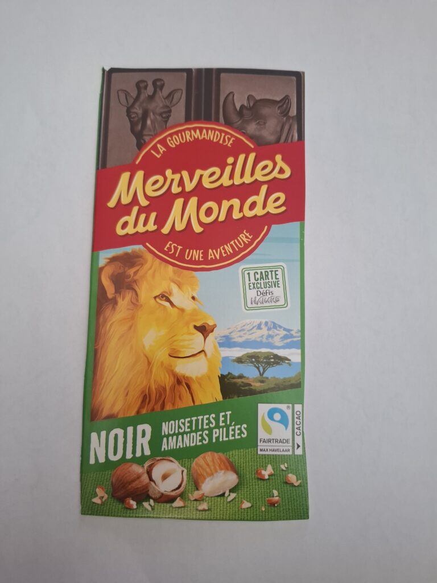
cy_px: 292
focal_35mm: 23
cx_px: 218
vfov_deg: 73.9
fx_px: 387
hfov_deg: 58.9
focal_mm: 5.54
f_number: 1.8
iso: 500
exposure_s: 1/25
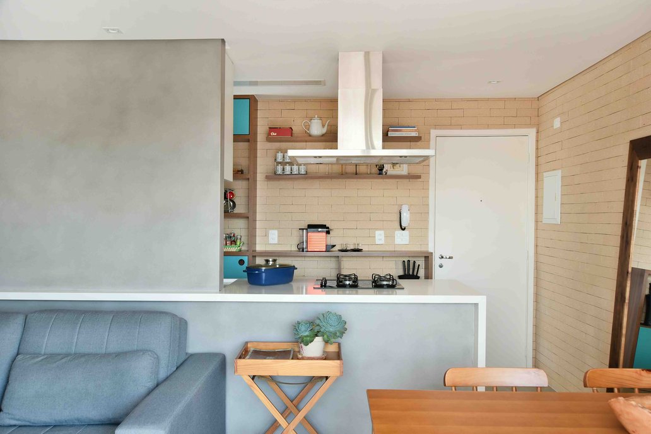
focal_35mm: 32
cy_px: 217
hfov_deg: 58.7
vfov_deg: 41.2
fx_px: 579
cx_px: 326
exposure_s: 1/10
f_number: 11
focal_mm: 32
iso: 400
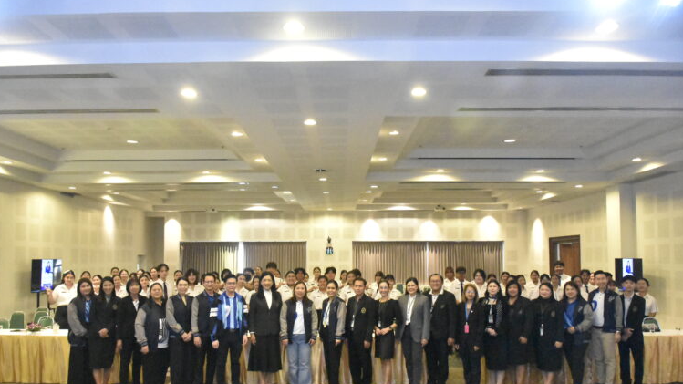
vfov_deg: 40.0
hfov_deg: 66.1
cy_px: 227
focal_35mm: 29
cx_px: 337
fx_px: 525
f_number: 3.5
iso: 20000
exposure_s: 1/500
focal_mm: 18
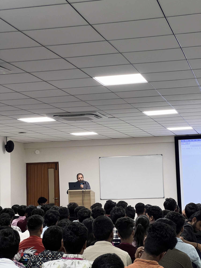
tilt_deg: +5.0
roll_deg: +2.8
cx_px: 100
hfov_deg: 19.1
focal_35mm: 77
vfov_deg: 25.3
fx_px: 596
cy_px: 134
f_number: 2.8
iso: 320
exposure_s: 1/50
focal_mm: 9
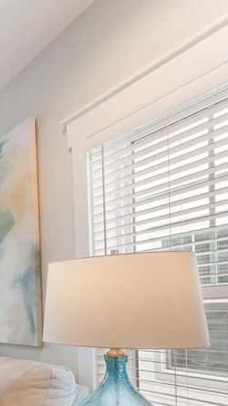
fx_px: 366
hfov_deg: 20.0
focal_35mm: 34
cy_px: 306
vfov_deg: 55.2
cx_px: -215
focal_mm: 14
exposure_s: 1/6
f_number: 8
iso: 320
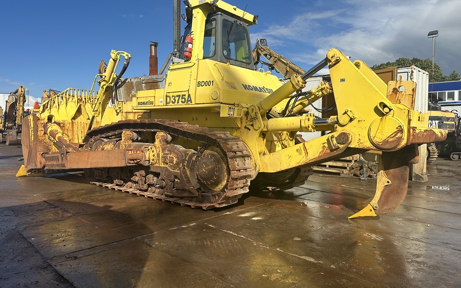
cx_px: 230
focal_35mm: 26
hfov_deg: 70.4
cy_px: 132
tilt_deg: -0.8
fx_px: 327
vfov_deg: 47.5
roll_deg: -0.2
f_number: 1.78
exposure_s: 1/3472
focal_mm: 6.86
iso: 80
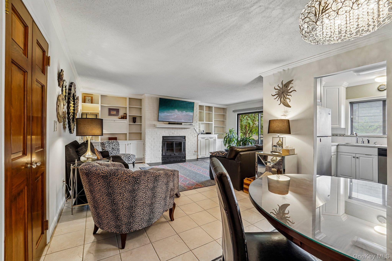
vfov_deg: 81.2
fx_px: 152
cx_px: 196
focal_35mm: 14
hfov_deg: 104.3
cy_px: 130
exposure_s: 1/8
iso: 400
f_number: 8
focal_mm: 14
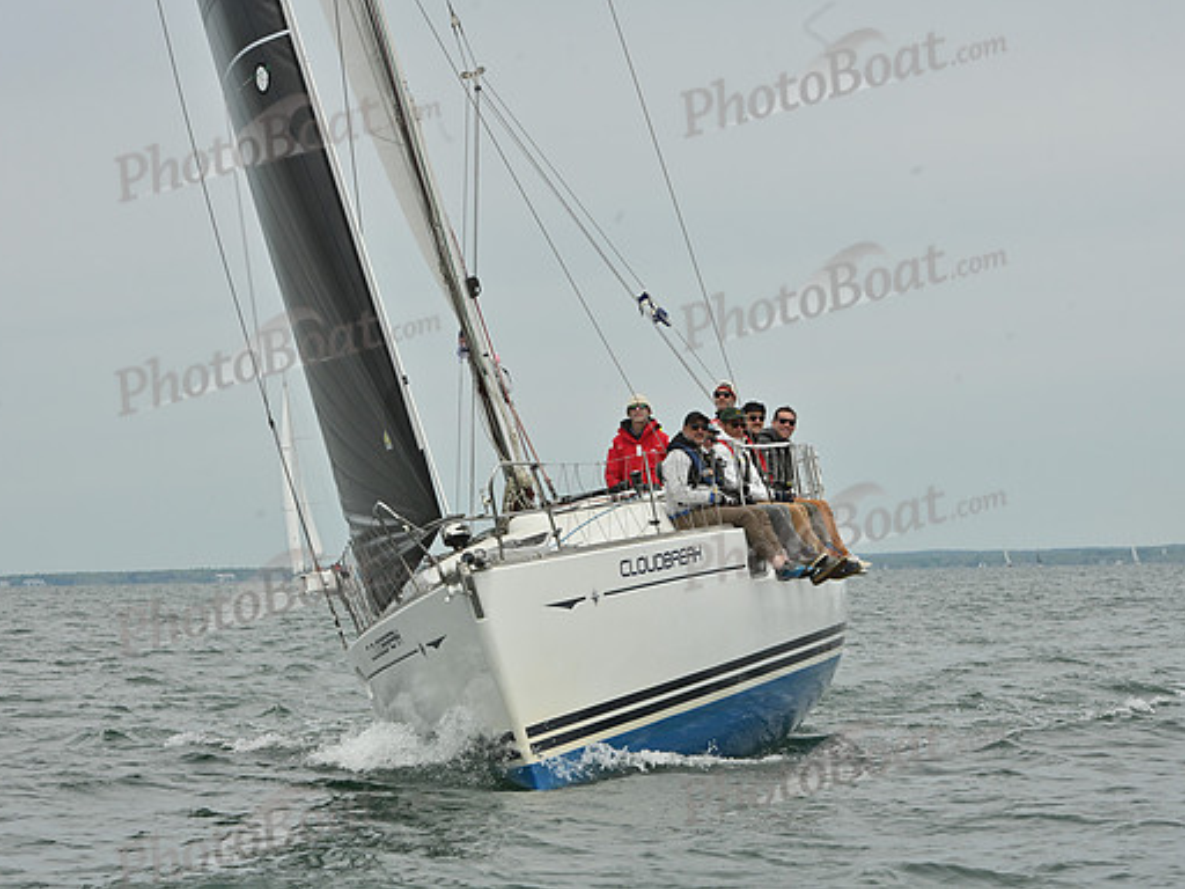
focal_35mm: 147
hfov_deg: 13.4
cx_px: 562
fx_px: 5032
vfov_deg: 10.1
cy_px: 443
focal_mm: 135
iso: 320
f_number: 11
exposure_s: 1/800
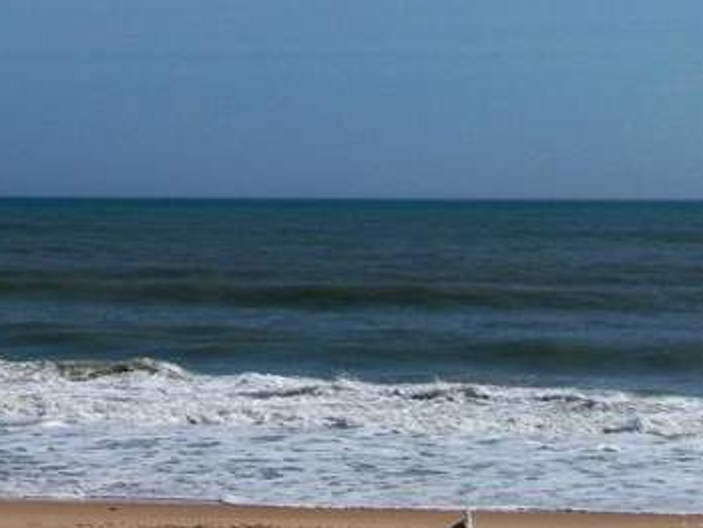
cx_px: -22
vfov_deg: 10.9
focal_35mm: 135
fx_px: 2744
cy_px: -39
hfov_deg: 14.3
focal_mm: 10.5
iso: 80
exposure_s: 1/1250
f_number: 4
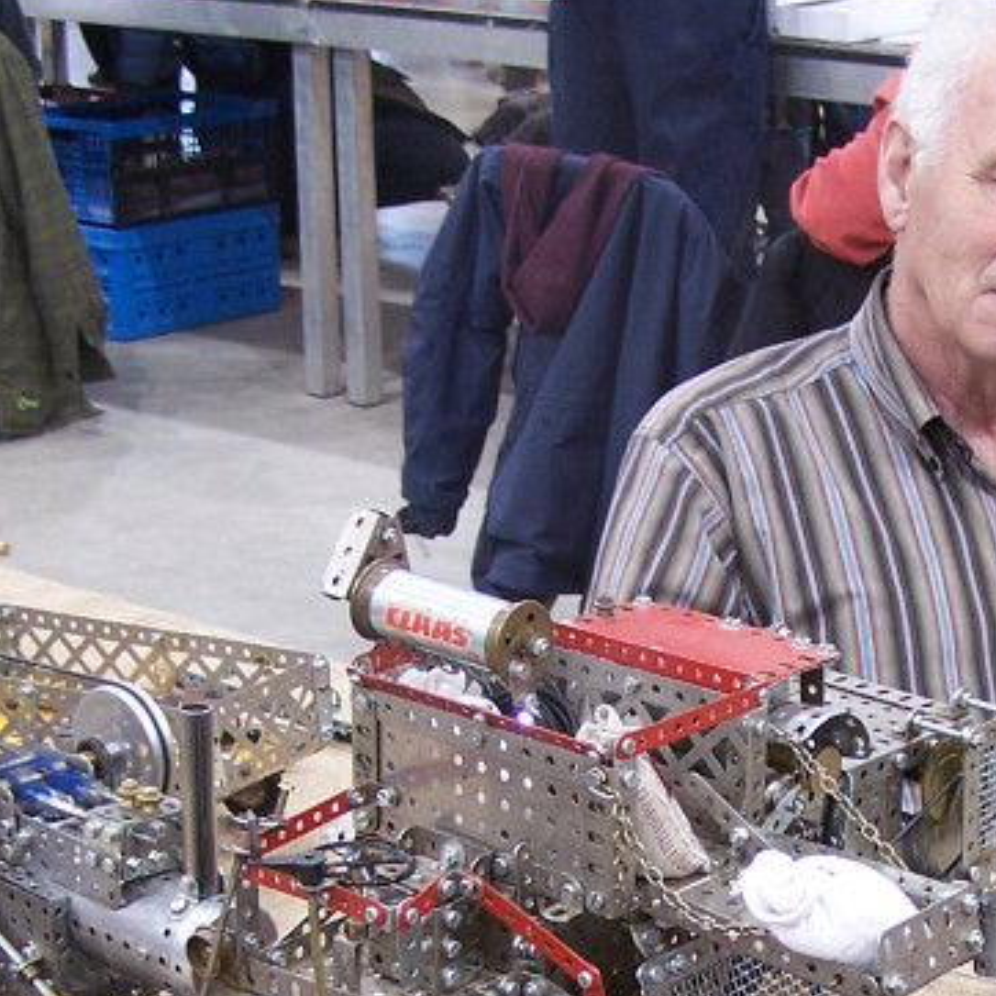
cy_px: 982
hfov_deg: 18.2
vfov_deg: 17.9
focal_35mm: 95
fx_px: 3093
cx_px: 746
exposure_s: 1/4
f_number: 2.8
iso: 80
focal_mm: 6.3
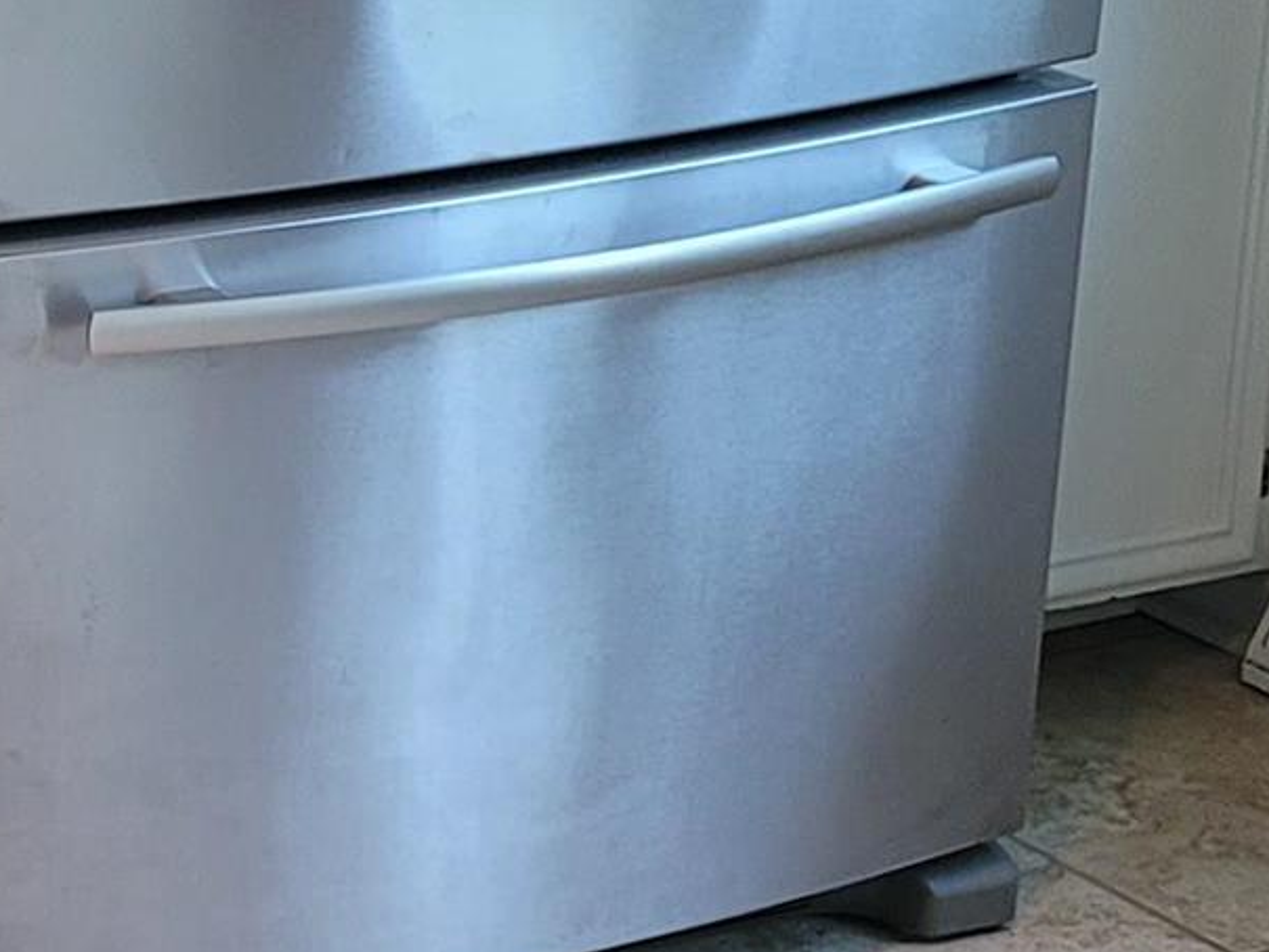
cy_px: -36
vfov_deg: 11.1
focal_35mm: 132
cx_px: -761
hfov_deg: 13.8
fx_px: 4840
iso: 125
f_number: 1.8
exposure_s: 1/120
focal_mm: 5.4
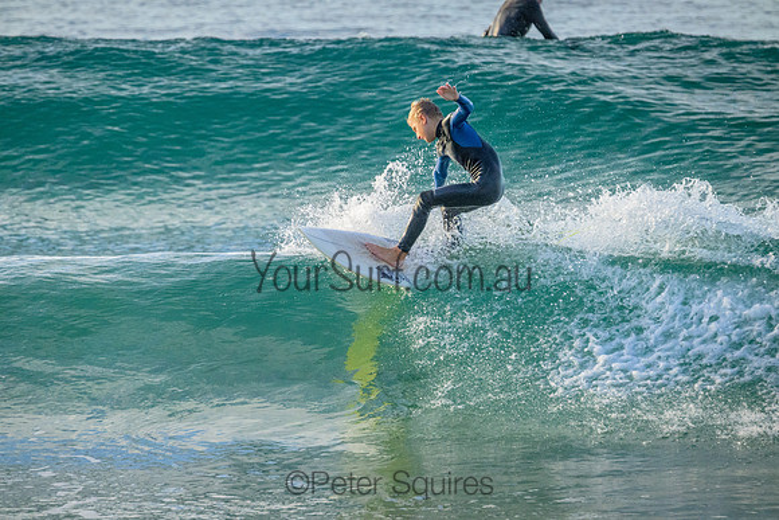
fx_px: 12986
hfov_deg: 3.4
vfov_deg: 2.3
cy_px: 260
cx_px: 390
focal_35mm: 600
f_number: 11
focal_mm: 600
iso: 5000
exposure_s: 1/2000
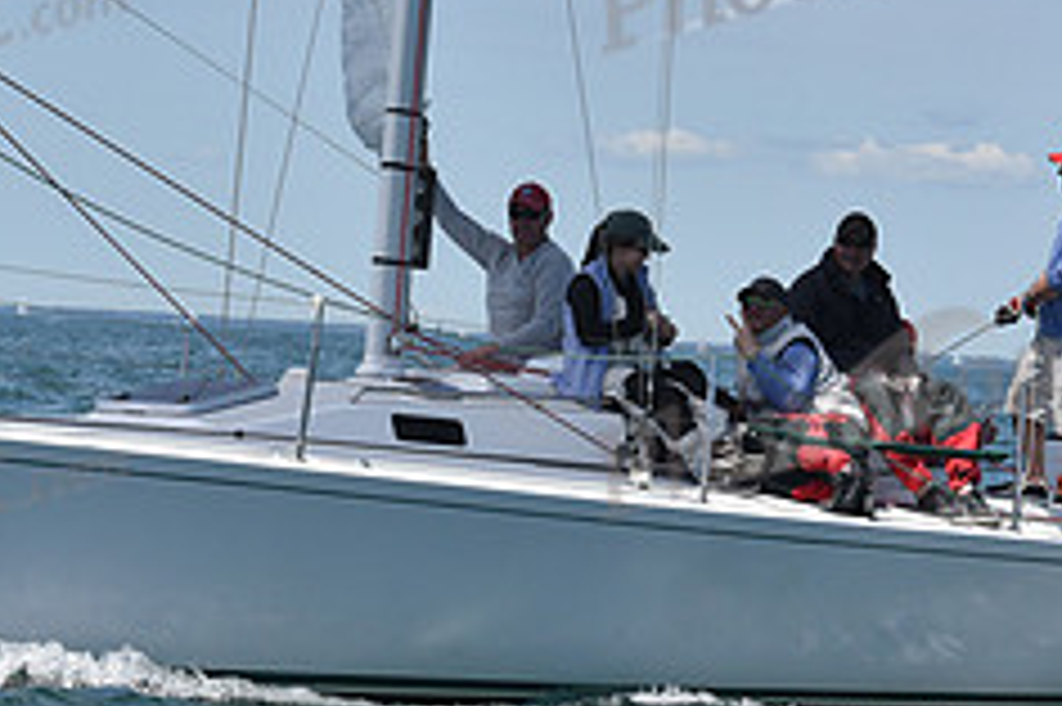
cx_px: 364
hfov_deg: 8.4
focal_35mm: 246
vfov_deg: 5.6
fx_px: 7252
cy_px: 232
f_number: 8
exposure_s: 1/800
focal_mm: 100
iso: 400
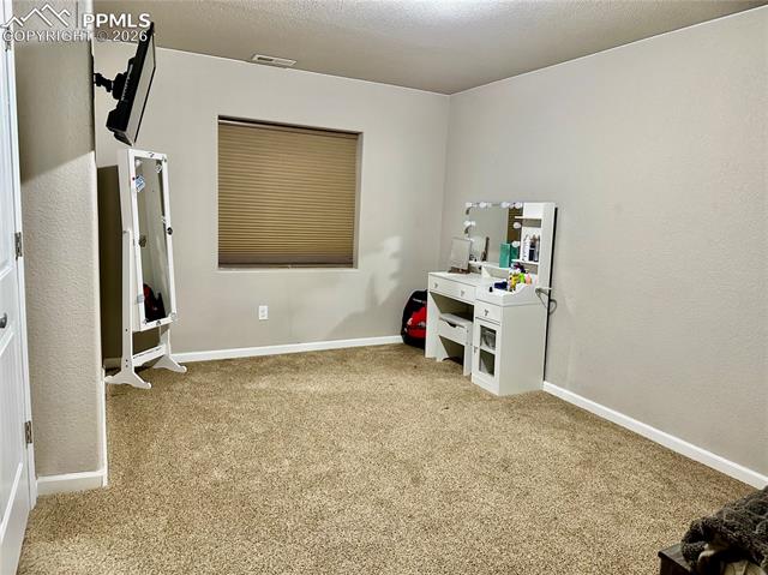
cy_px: 288
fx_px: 532
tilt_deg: -7.6
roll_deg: -2.0
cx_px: 384
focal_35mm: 24
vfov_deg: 56.8
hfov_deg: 71.6
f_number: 1.78
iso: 400
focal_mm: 6.86
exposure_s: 1/60
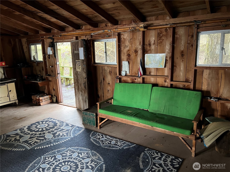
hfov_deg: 67.3
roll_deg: +1.3
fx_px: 173
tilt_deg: -13.2
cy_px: 86
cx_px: 115
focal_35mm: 26
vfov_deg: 53.1
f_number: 1.5
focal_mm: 5.7
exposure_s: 1/42
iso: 500
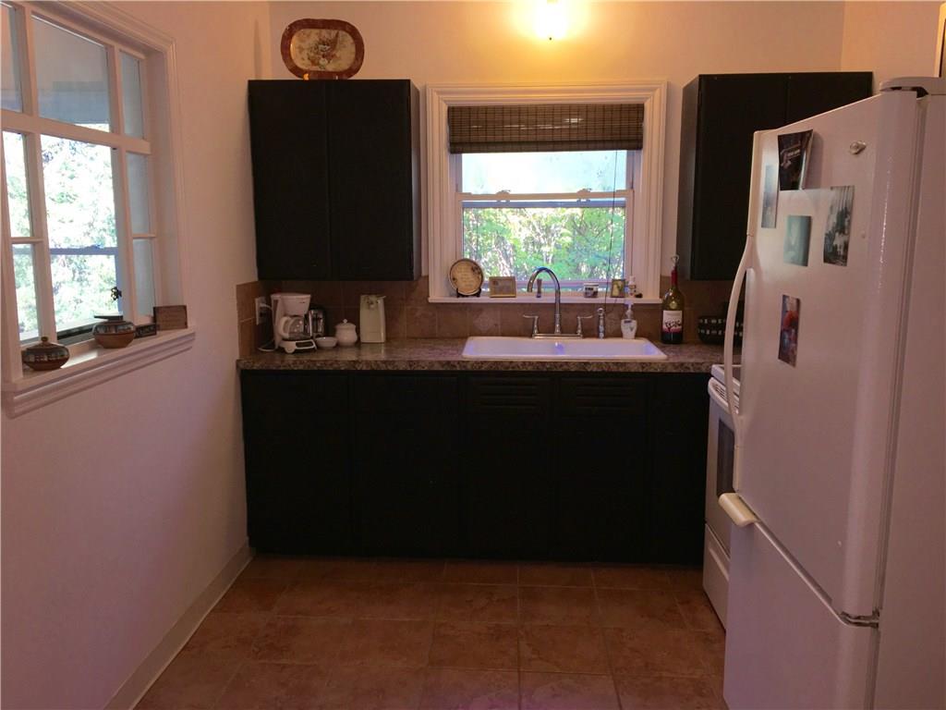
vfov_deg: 48.2
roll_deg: -0.4
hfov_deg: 61.7
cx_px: 473
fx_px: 793
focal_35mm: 29
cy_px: 355
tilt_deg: -9.7
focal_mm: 4.15
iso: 25
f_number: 2.2
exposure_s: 1/44
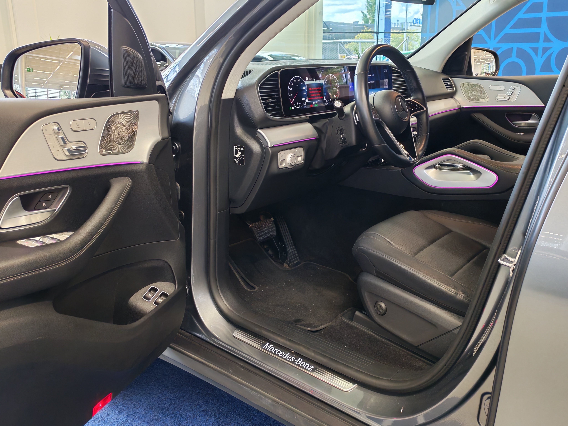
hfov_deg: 56.8
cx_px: 284
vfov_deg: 44.2
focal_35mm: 32
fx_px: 525
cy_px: 213
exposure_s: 1/100
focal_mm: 6.12
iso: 447
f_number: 1.9
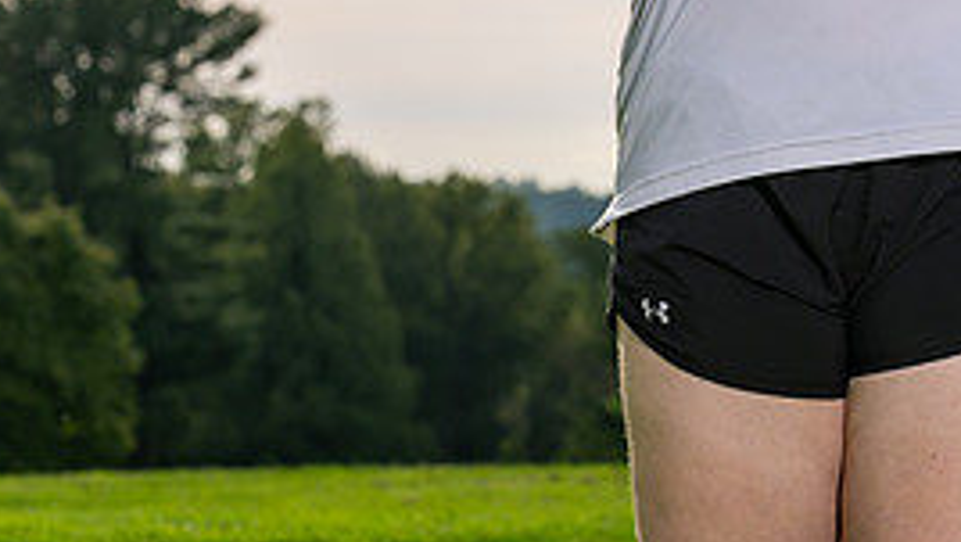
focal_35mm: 259
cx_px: 737
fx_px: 6602
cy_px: -253
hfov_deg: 8.3
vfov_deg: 4.7
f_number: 5.6
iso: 80
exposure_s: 1/320
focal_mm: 70
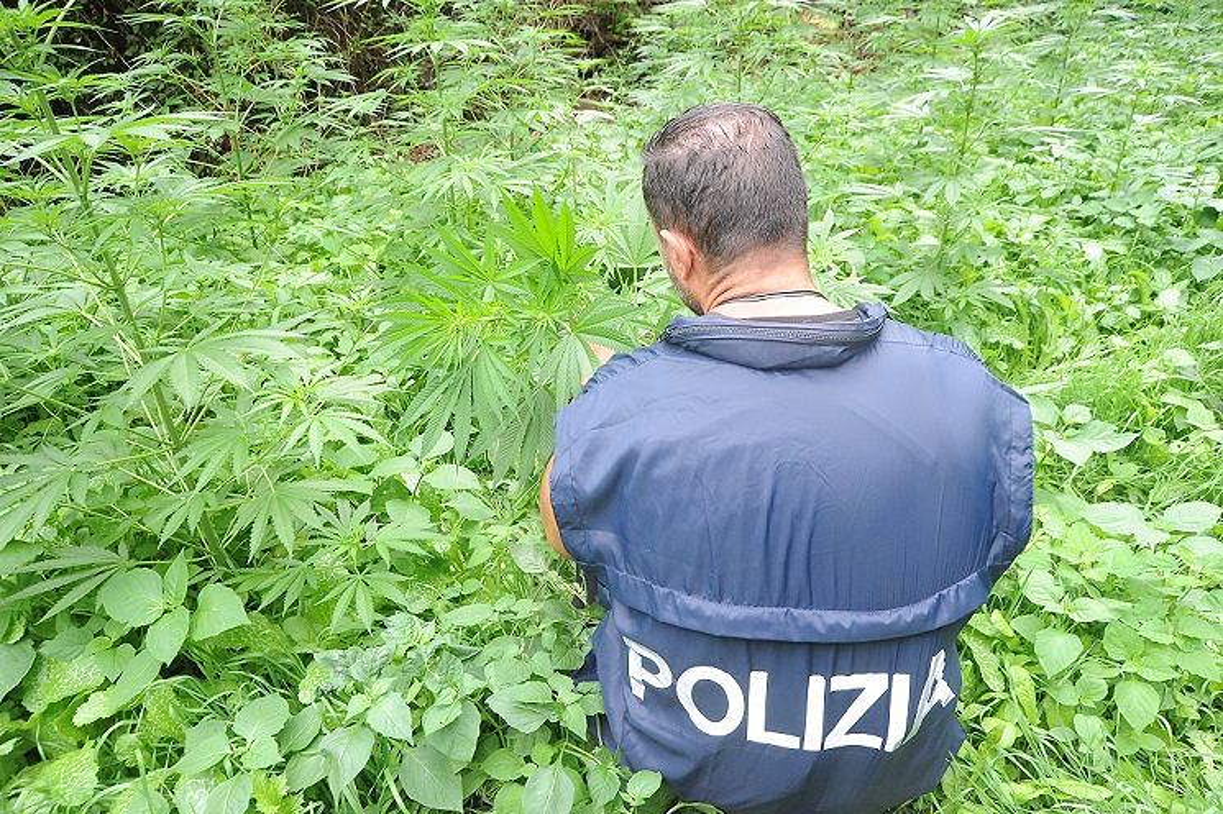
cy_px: 407
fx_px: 815
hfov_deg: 73.8
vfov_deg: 53.1
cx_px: 612
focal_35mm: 24
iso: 3200
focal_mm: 24
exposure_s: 1/125
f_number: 16
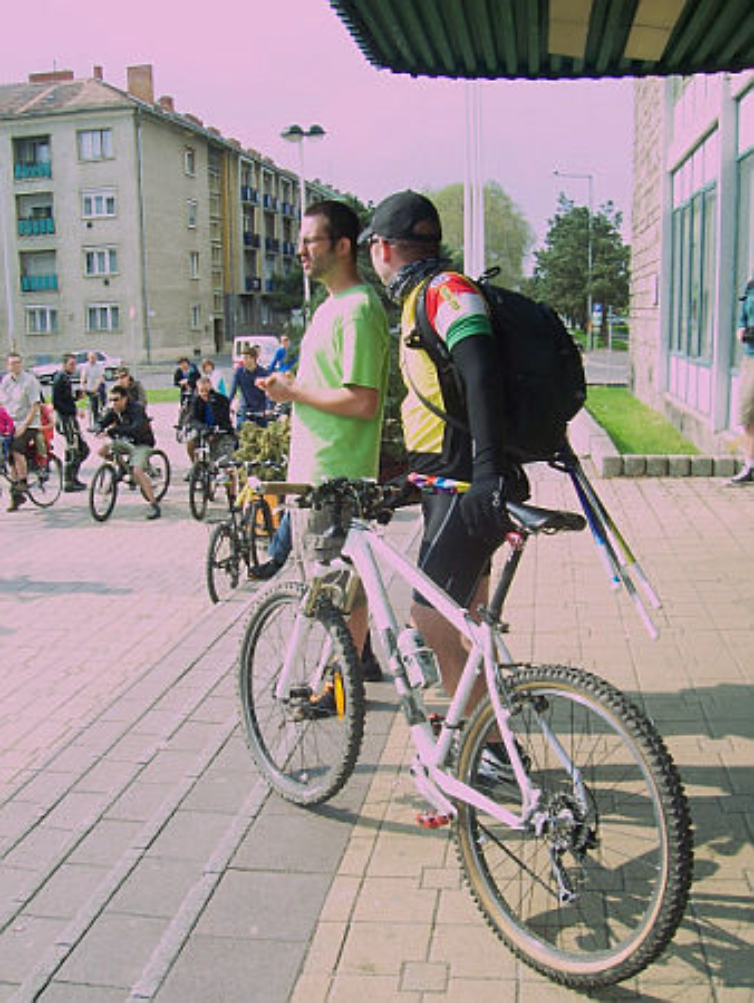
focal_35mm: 34
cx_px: 377
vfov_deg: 53.9
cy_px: 502
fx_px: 987
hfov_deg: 41.8
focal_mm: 5.6
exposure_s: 1/250
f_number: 5.6
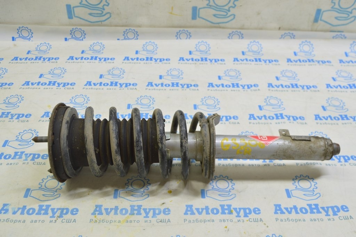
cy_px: 118
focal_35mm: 36
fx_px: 356
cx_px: 178
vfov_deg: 36.8
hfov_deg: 53.2
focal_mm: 24
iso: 400
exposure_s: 1/20
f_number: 5.6
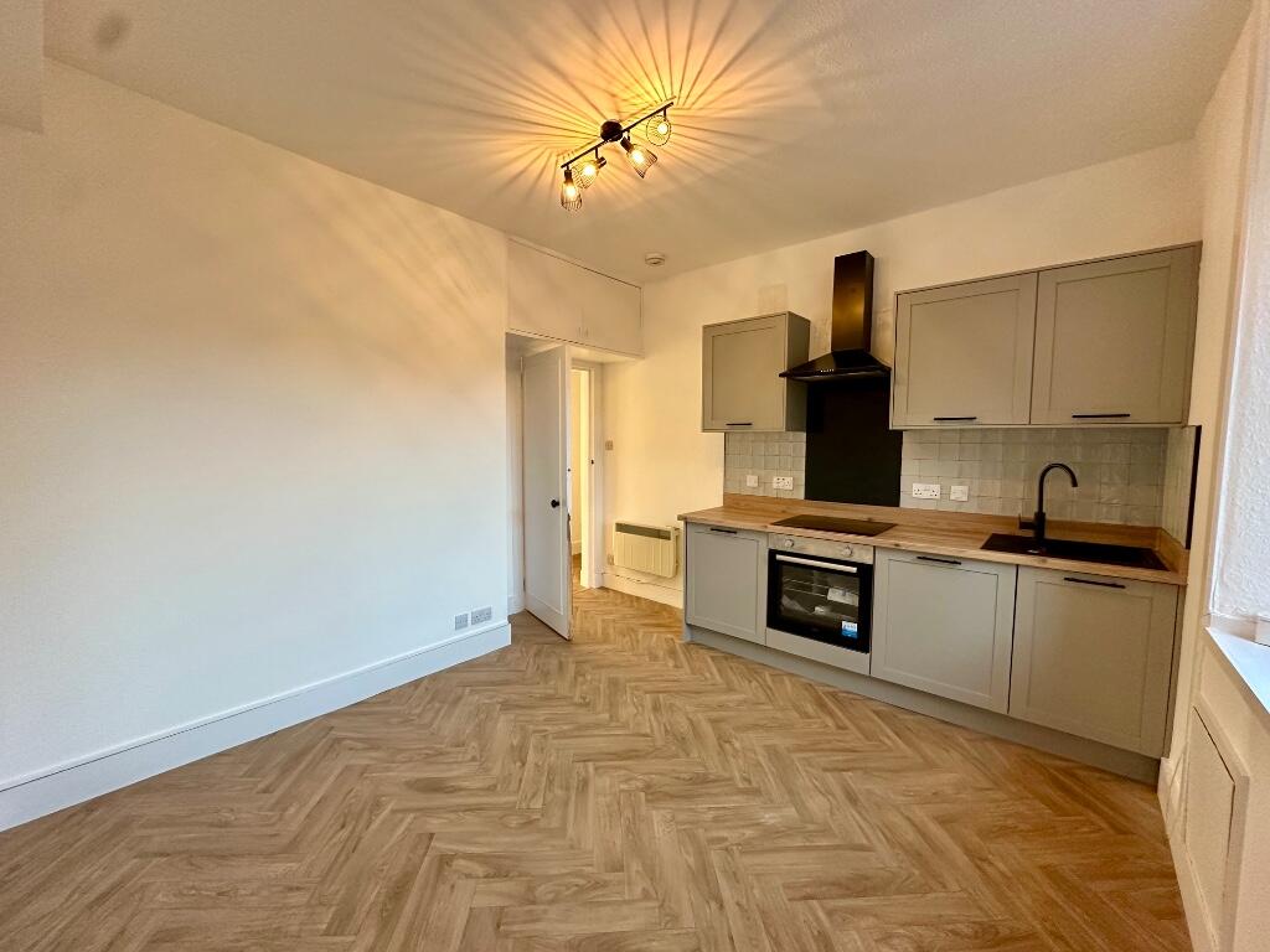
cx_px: 635
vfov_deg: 85.7
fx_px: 514
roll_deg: -0.7
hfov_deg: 102.1
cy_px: 476
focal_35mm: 14
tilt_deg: -4.1
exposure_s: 1/96
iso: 320
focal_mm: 2.22
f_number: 2.2
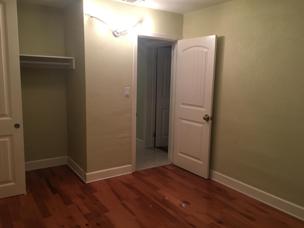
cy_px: 114
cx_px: 152
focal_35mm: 29
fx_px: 255
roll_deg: -1.3
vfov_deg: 48.2
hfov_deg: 61.7
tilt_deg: -7.3
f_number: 2.2
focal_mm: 4.15
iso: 100
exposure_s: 1/30
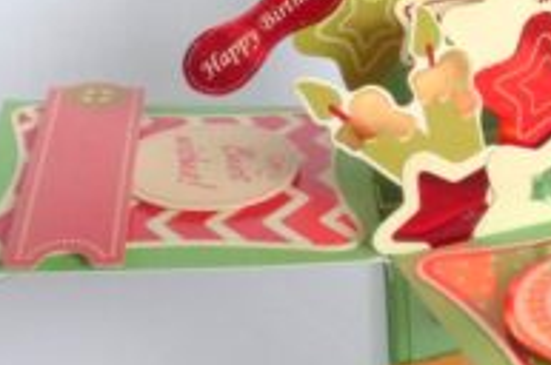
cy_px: 120
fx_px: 1238
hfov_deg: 24.2
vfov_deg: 16.8
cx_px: 525
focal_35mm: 81
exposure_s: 1/250
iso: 200
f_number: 5
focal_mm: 4.5
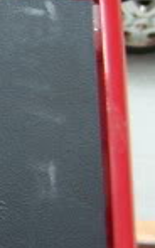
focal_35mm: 175
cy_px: 127
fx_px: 1182
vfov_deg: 12.0
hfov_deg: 7.4
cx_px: -83
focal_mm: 6.3
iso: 140
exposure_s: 1/20
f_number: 2.8
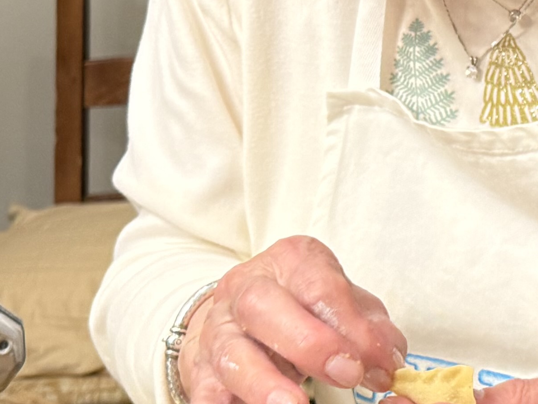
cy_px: -67
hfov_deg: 16.1
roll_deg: -0.5
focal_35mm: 114
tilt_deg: -8.2
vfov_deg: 12.7
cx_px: 747
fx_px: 1772
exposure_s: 1/60
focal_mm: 6.76
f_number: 1.78
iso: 250
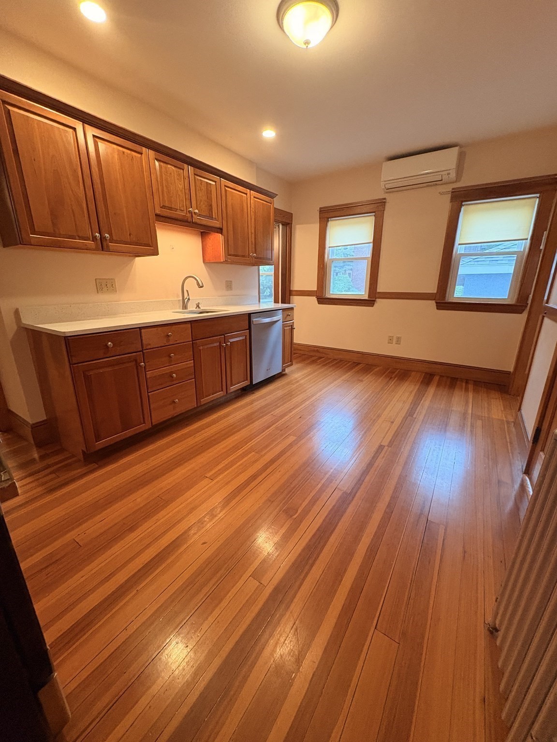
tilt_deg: -16.2
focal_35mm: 14
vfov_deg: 102.1
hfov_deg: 85.7
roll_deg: -0.7
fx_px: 300
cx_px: 278
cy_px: 371
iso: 500
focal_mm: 2.22
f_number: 2.2
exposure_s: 1/60
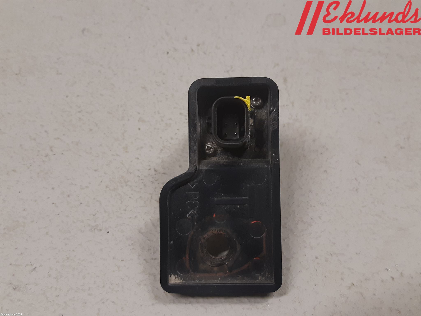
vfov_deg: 53.1
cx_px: 210
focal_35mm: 26
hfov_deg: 67.3
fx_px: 316
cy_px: 158
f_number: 1.7
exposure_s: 1/50
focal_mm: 3.93
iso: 100
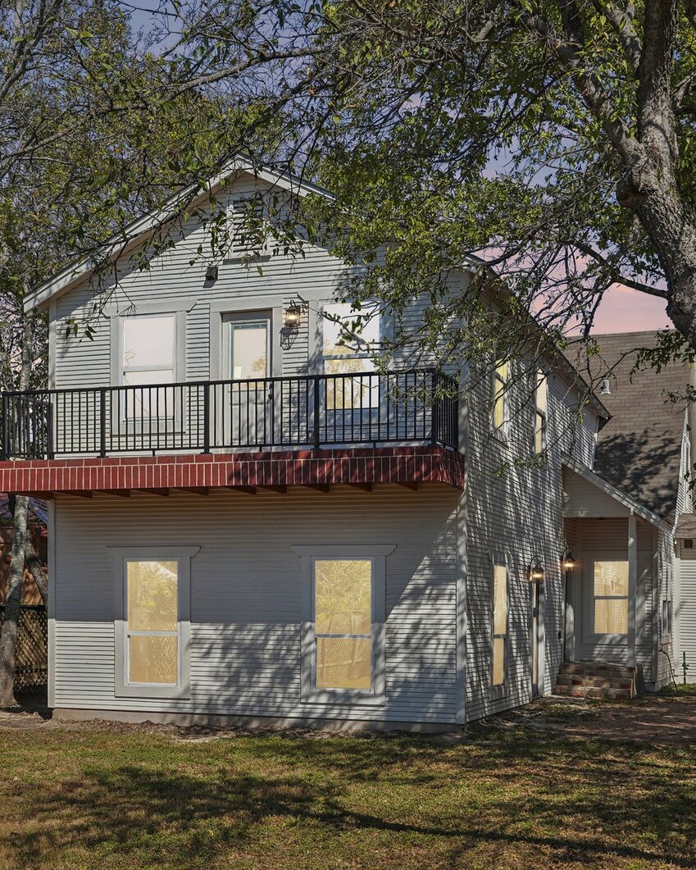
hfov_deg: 34.9
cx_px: 375
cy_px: 436
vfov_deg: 42.9
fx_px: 1107
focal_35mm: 43
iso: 100
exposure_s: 1/320
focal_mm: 30
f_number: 8
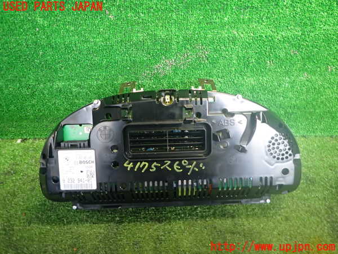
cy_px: 127
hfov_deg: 69.4
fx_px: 244
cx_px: 169
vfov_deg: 54.9
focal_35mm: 25
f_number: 2
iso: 320
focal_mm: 4.5
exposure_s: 1/30
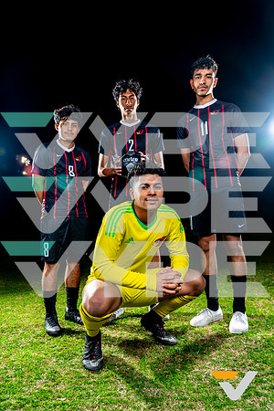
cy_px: 206
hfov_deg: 53.1
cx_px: 137
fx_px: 274
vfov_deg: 73.7
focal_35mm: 24
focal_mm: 24
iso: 100
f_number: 5.6
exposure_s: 1/125
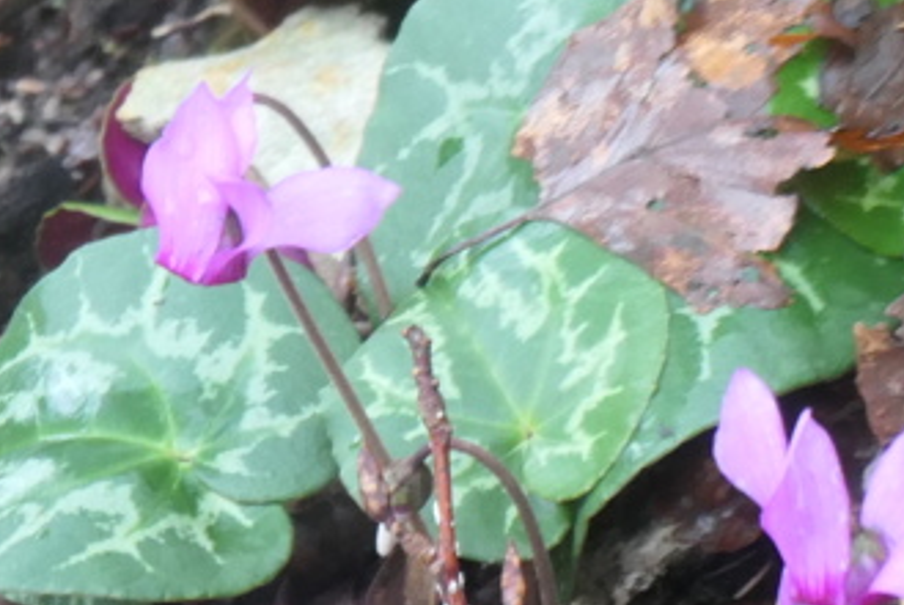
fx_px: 5378
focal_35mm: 214
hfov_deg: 9.6
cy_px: 341
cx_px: 38
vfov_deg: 6.4
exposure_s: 1/80
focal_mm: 17.1
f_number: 4.1
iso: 1000
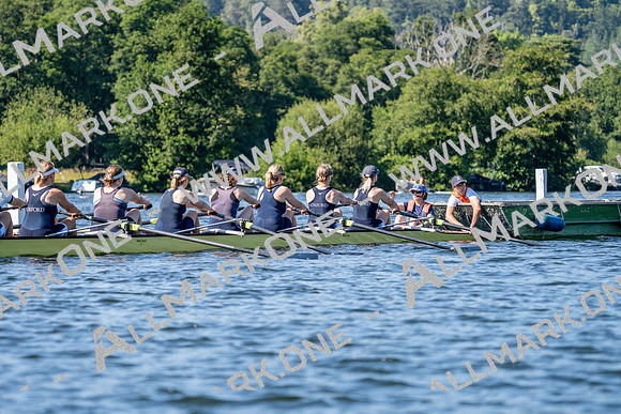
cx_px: 310
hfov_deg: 10.3
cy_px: 207
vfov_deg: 6.9
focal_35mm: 200
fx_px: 3451
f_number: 5.6
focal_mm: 200
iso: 320
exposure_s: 1/1600
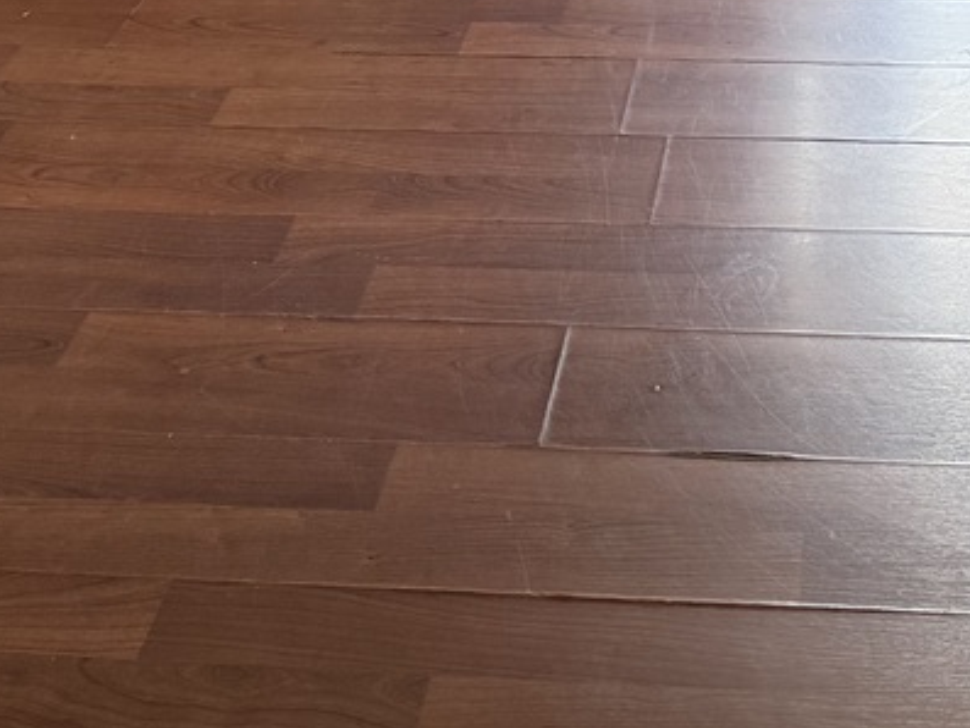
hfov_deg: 22.4
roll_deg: +0.9
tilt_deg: -13.4
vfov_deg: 15.5
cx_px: 669
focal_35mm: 87
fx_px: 2439
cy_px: -398
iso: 250
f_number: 1.78
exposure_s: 1/60
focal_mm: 6.76
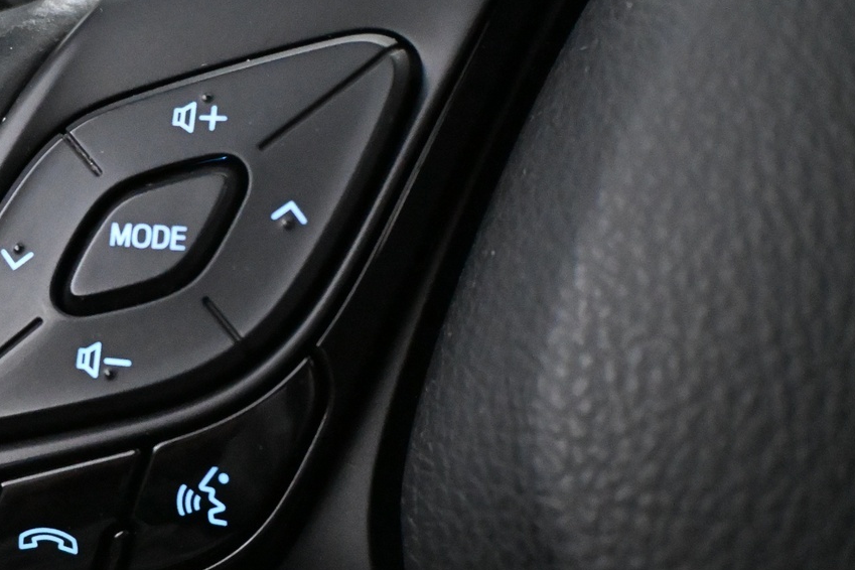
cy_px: 346
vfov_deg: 21.1
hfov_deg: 29.7
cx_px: 64
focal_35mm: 64
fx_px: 1530
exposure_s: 1/60
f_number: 4
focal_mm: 22.5
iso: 10000
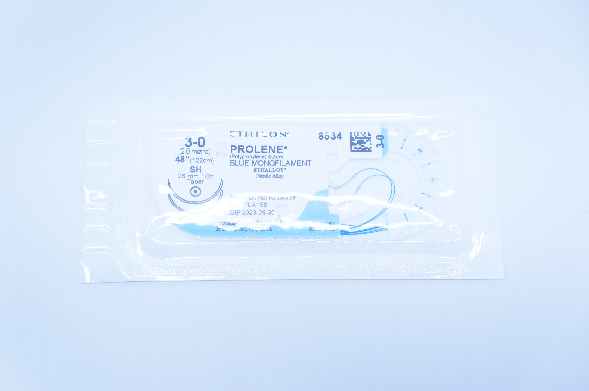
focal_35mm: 54
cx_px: 294
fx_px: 883
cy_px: 196
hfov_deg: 36.9
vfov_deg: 25.0
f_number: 4.5
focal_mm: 36
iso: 800
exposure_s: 1/250
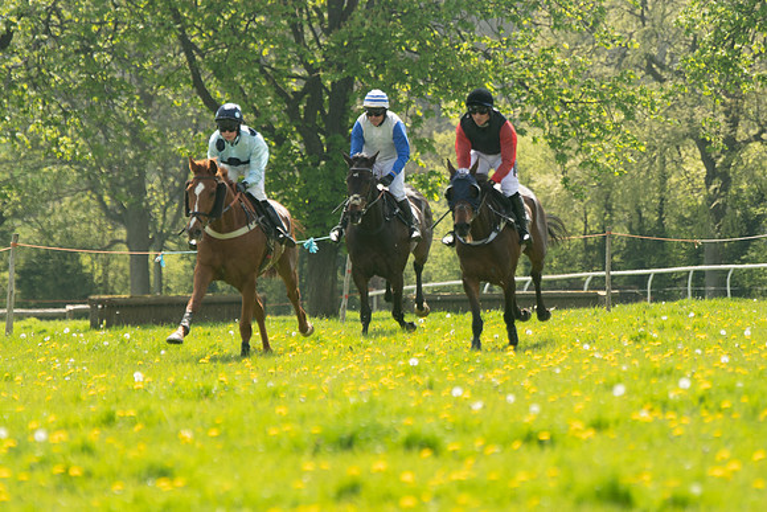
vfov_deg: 4.4
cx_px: 384
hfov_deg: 6.5
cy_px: 256
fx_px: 6713
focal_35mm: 315
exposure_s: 1/1600
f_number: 4
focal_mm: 210
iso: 400
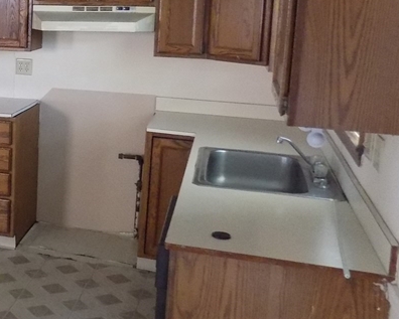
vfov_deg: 26.1
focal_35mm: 58
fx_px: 685
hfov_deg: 28.1
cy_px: 100
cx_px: -87
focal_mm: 4
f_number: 3.1
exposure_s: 1/13
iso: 400
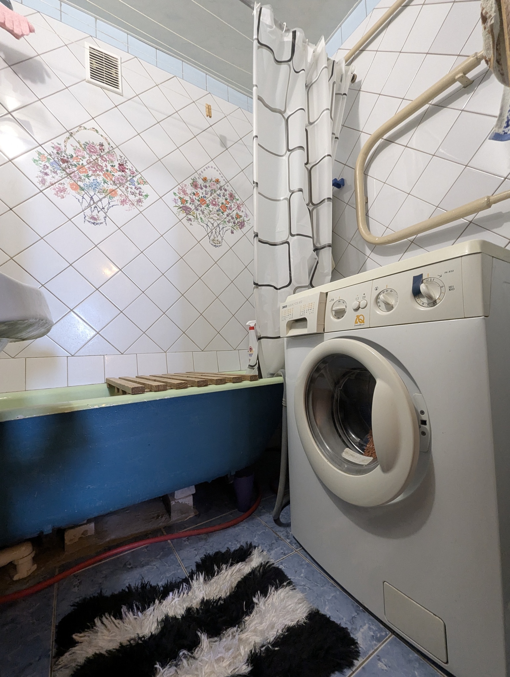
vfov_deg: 106.1
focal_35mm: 13
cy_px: 338
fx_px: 255
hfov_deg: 90.1
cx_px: 255
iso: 388
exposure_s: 1/24.7
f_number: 2.2
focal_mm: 1.95
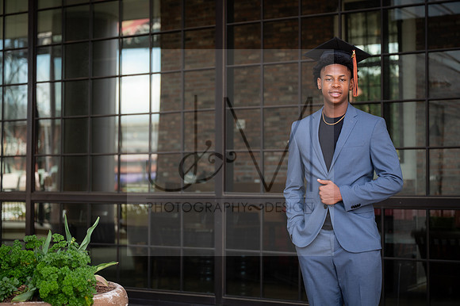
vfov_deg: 21.5
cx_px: 230
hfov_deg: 31.9
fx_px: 805
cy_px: 153
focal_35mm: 63
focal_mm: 59
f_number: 2.8
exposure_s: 1/250
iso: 250
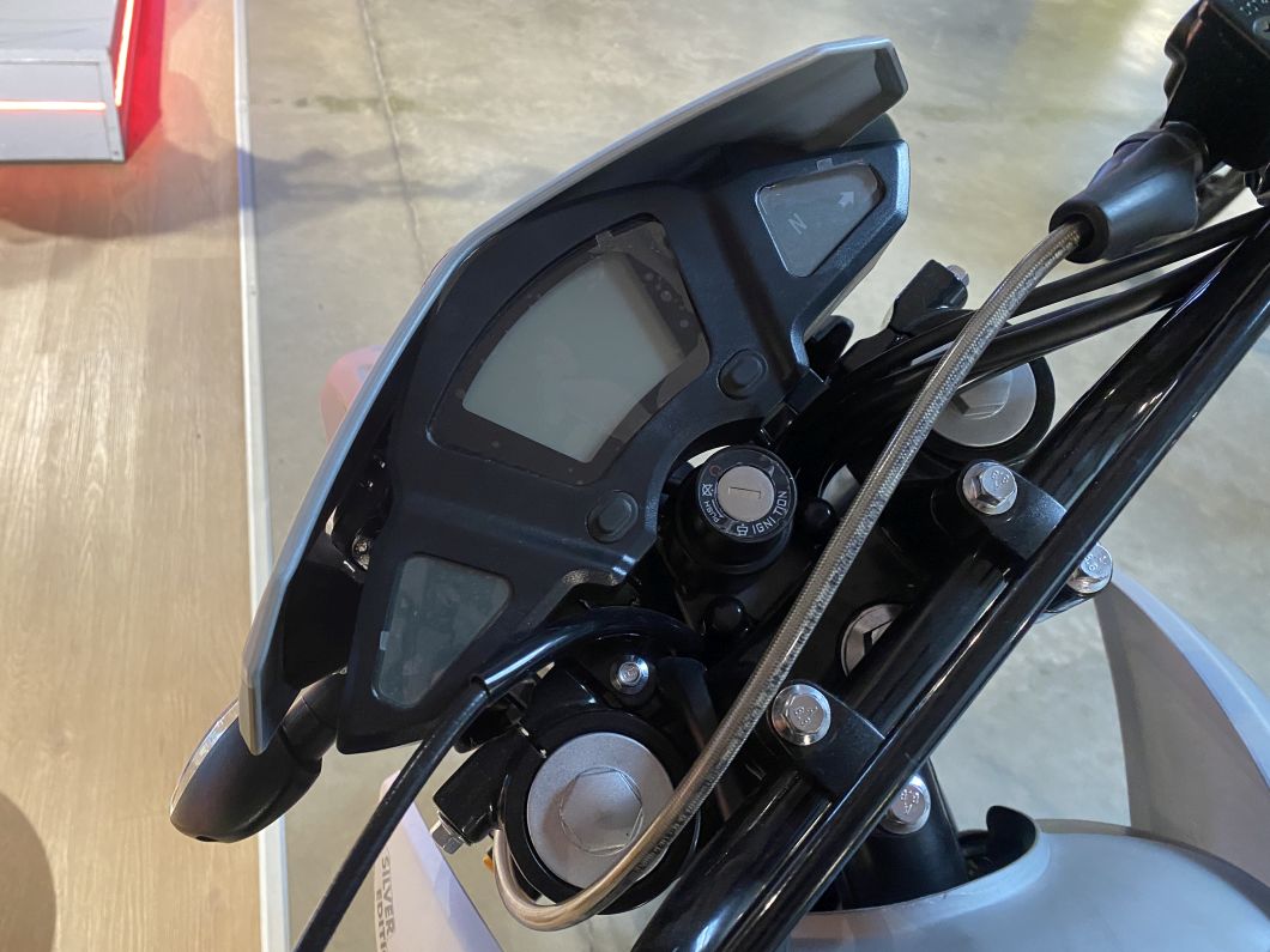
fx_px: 954
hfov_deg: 67.3
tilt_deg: -45.9
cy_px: 476
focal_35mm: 26
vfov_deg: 53.1
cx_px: 635
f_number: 1.8
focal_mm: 4.25
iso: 200
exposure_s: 1/50
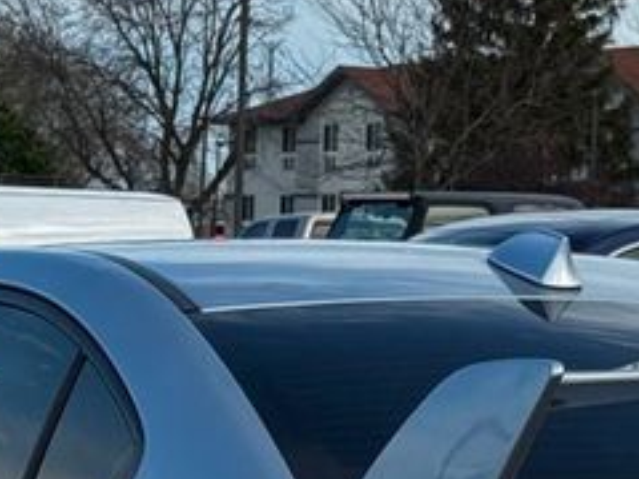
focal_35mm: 205
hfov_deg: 9.7
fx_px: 3784
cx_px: 343
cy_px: 514
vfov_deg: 7.2
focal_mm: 6.76
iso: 64
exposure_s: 1/2611
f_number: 1.78
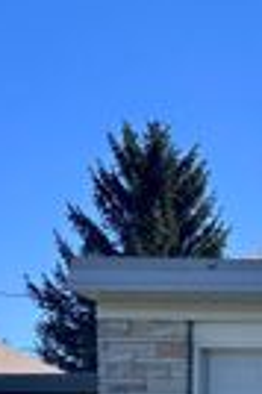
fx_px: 1018
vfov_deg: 20.8
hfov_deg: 11.1
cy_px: 440
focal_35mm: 93
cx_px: 718
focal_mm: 6.86
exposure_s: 1/3247
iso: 80
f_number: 1.78
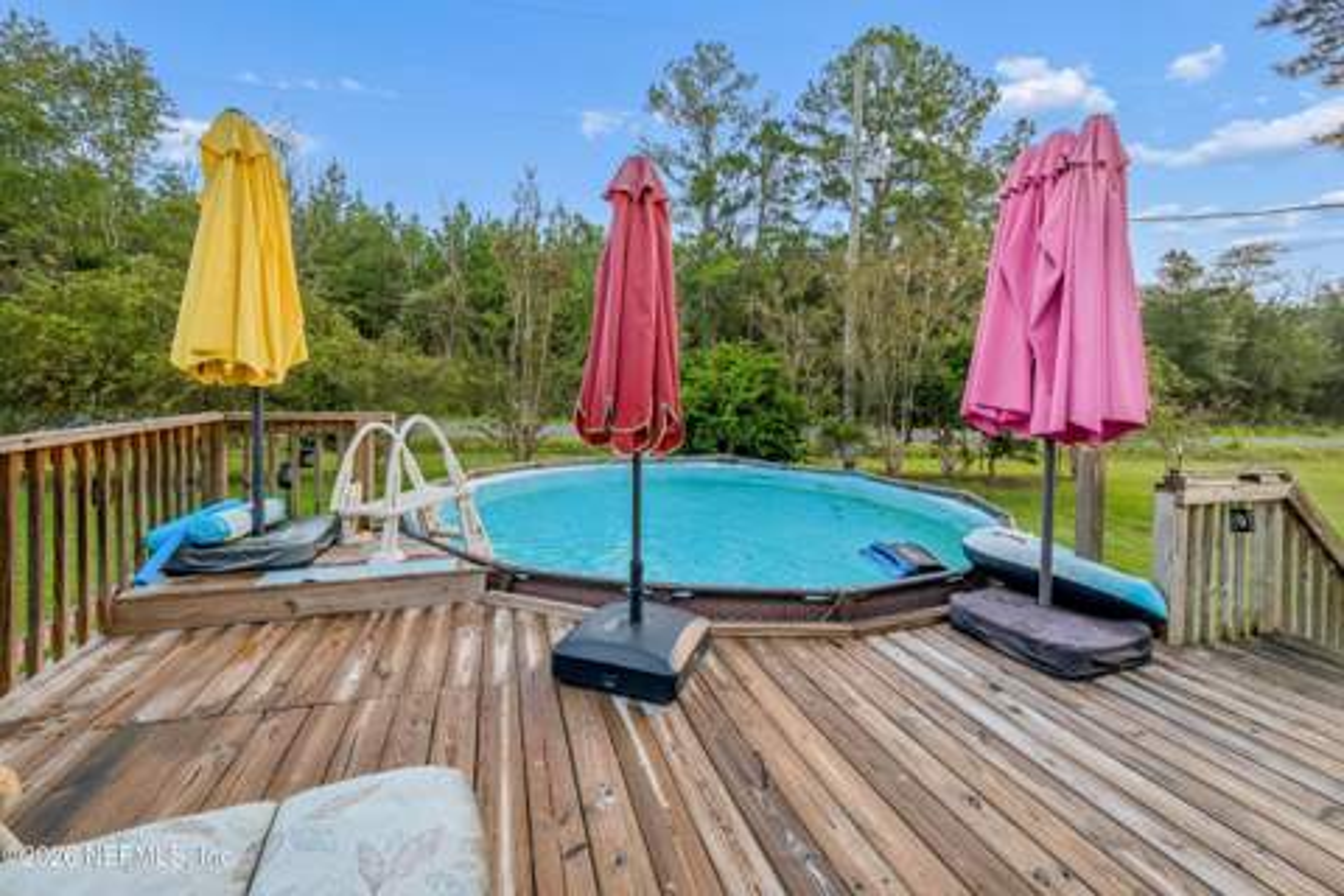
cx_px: 672
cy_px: 448
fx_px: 523
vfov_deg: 81.2
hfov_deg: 104.3
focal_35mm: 14
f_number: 8
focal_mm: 14
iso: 400
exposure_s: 1/160
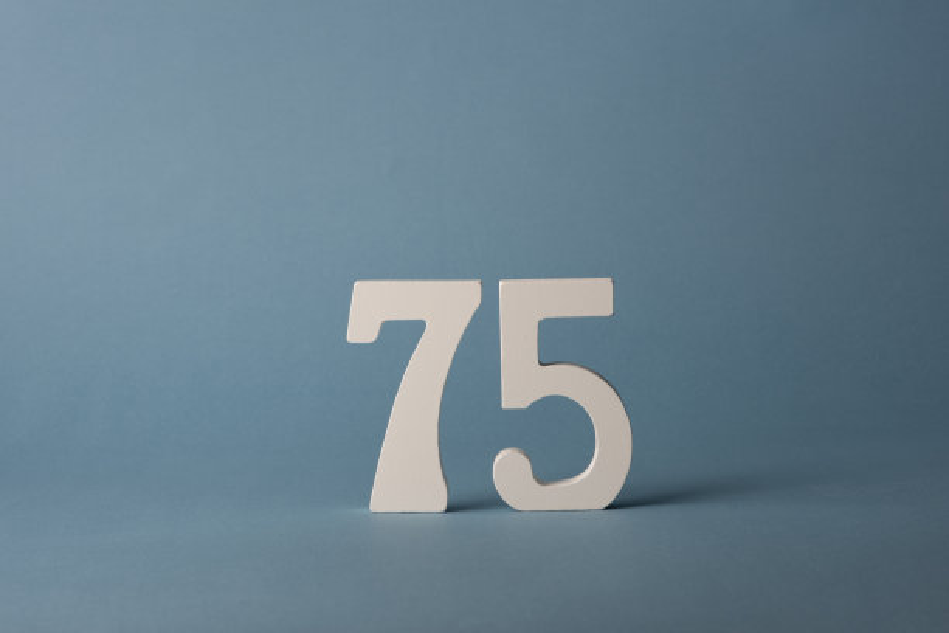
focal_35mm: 105
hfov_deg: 19.5
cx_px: 474
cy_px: 316
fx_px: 2768
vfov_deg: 13.0
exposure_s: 1/200
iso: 100
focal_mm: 105
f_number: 13
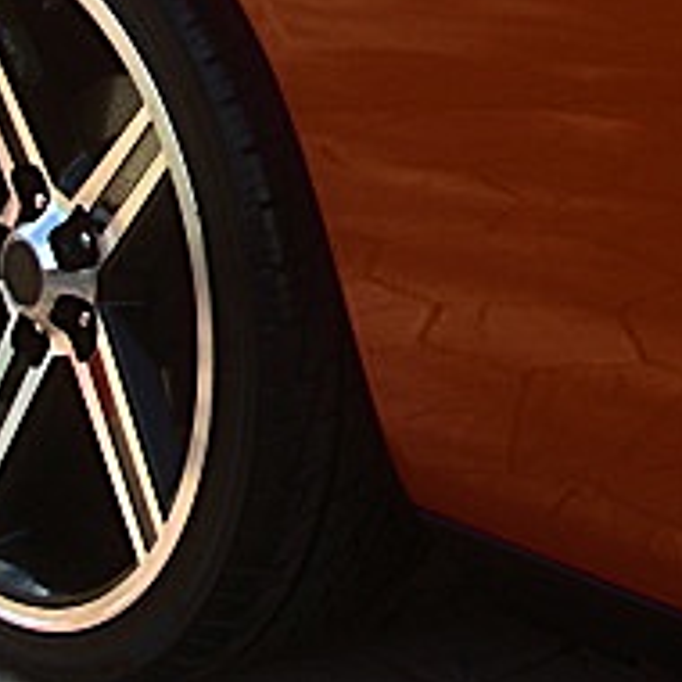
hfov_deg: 16.2
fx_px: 2385
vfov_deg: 16.0
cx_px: 531
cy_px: 14
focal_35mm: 107
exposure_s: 1/200
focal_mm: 6.3
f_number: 2.8
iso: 50
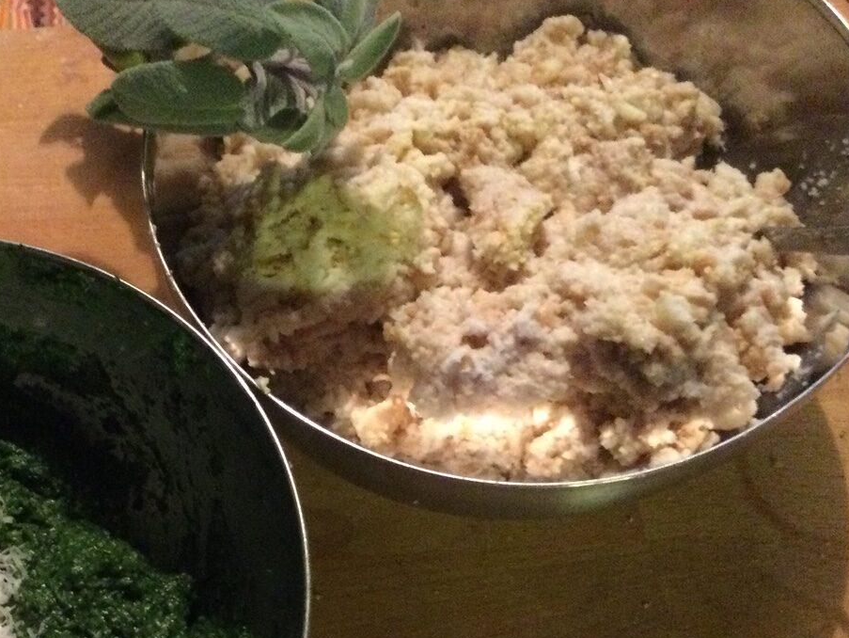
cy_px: 503
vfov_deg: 25.7
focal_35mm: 56
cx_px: 191
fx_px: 1374
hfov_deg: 33.5
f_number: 2.4
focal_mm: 3.3
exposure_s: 1/17
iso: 640
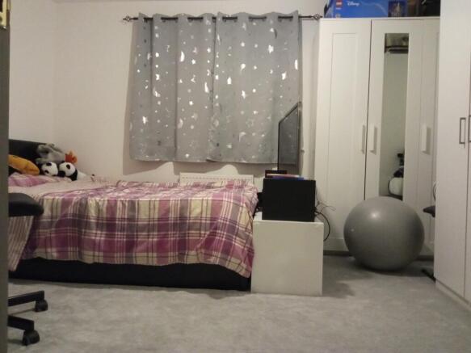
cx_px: 236
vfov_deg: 51.3
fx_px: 367
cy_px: 176
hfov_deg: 65.3
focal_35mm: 27
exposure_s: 1/20
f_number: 2.2
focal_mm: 3.79
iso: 1193
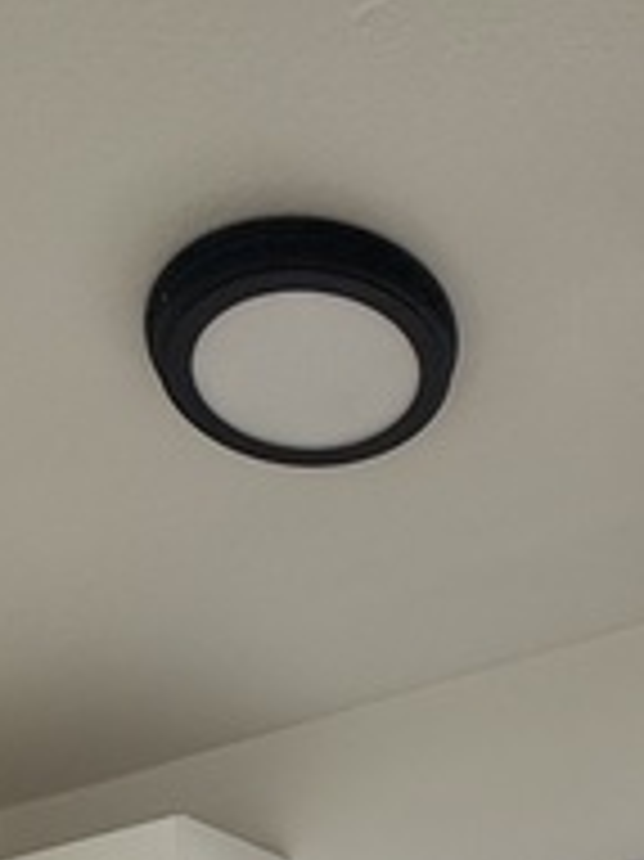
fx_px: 1217
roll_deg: +3.9
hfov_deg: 28.9
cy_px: 1349
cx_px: 527
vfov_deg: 26.1
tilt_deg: -3.0
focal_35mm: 49
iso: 64
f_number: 2.2
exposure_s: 1/158
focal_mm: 2.22
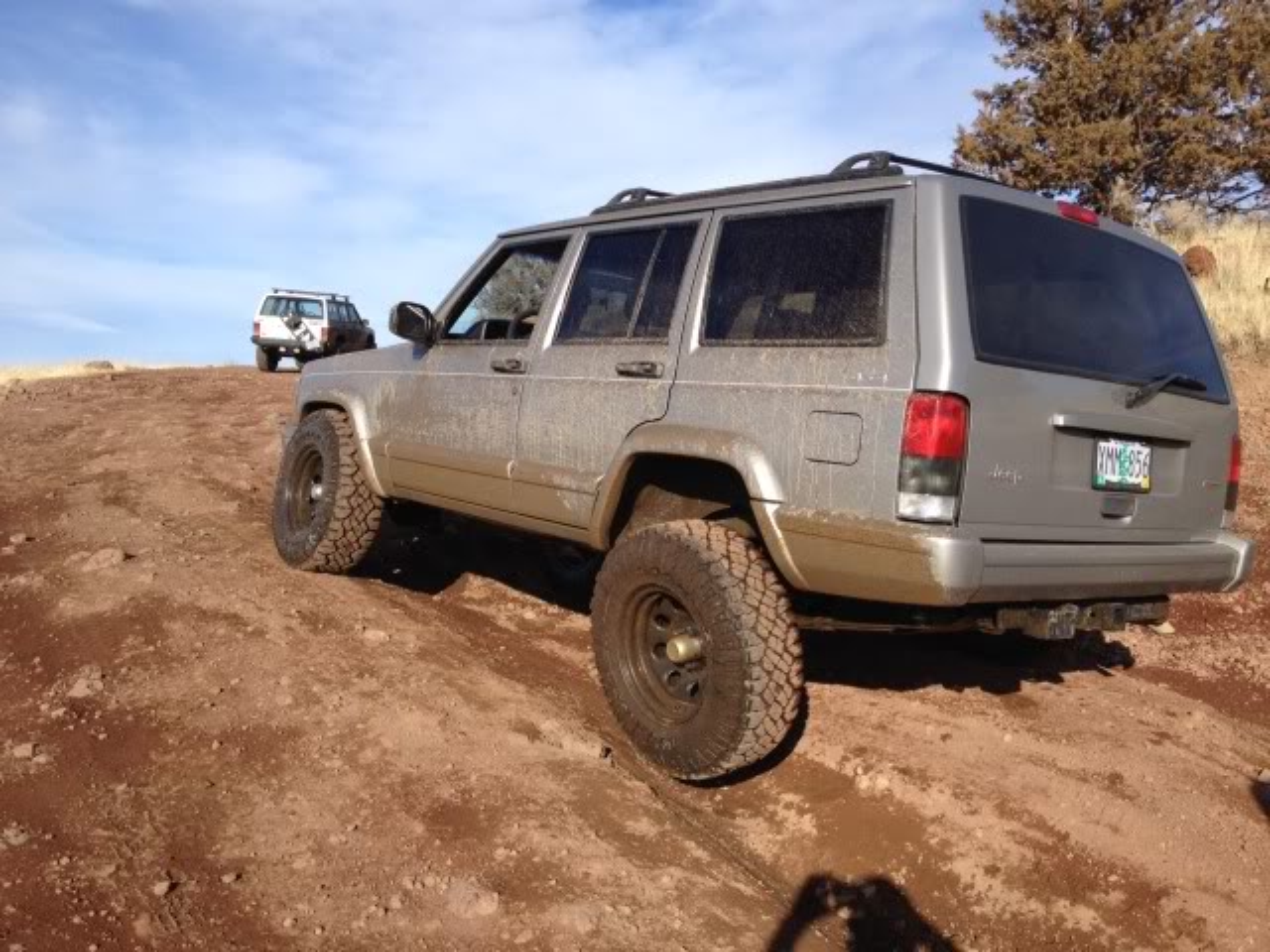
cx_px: 635
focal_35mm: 35
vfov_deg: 40.7
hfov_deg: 52.6
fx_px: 1284
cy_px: 476
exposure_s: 1/1493
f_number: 2.4
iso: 64
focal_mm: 4.3
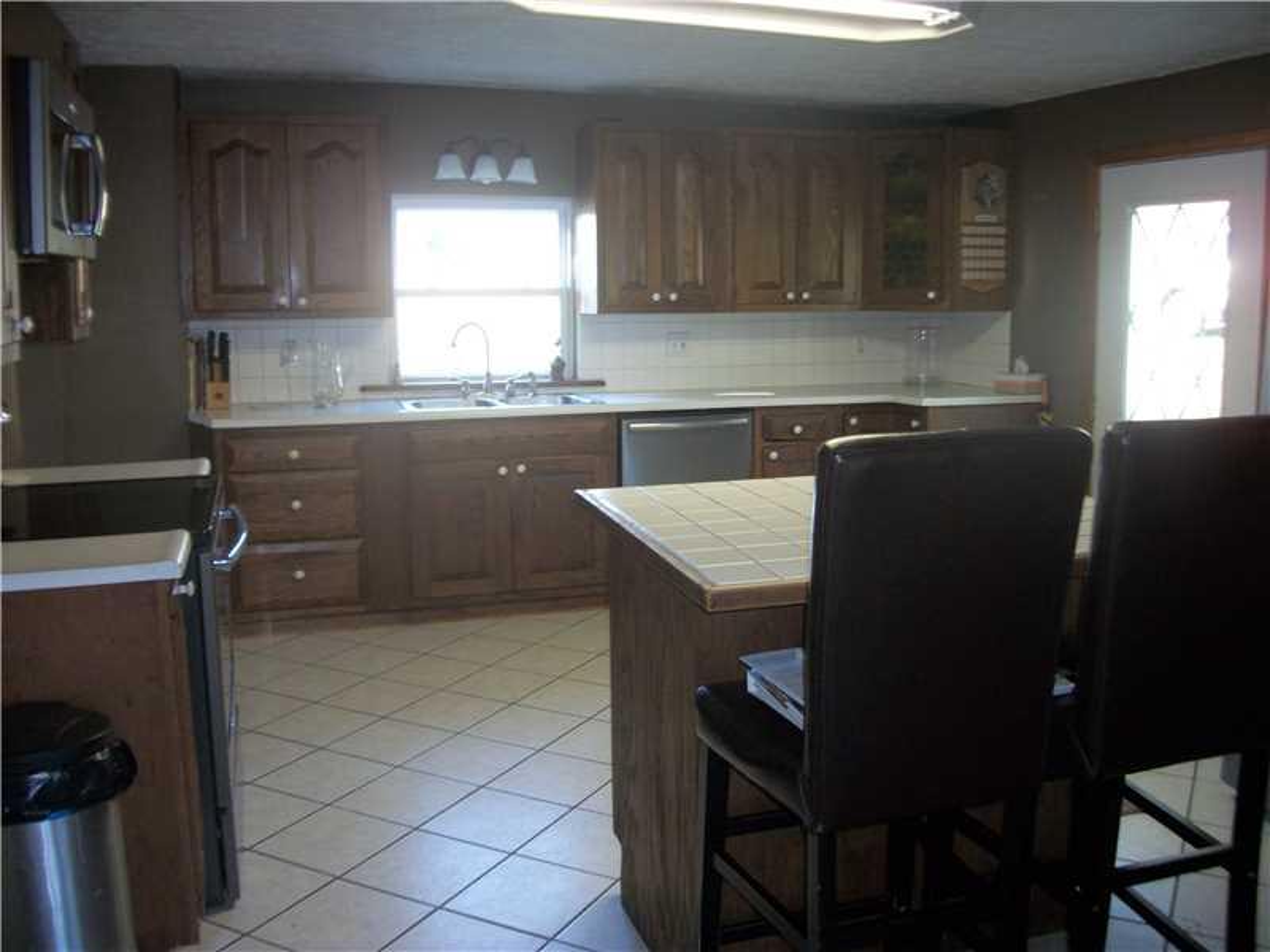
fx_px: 1174
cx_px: 635
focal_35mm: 32
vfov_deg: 44.2
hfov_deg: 56.8
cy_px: 476
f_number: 2.9
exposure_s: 1/30
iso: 160
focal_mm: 5.7
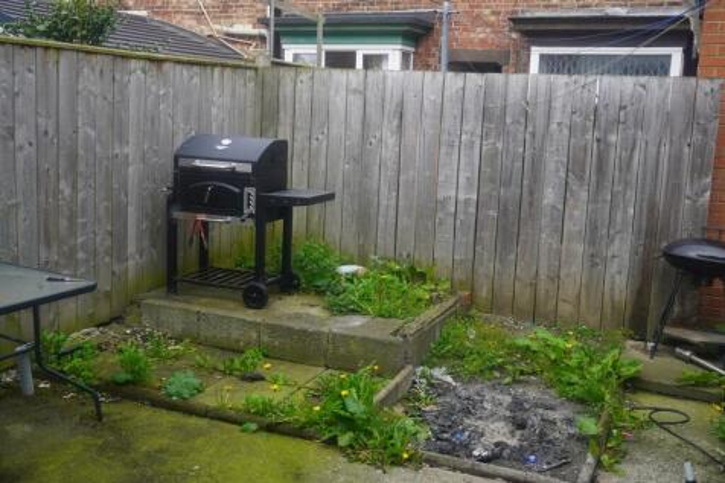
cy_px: 242
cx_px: 362
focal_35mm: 39
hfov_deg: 49.6
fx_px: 785
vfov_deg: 34.2
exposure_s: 1/100
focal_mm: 26
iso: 100
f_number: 5
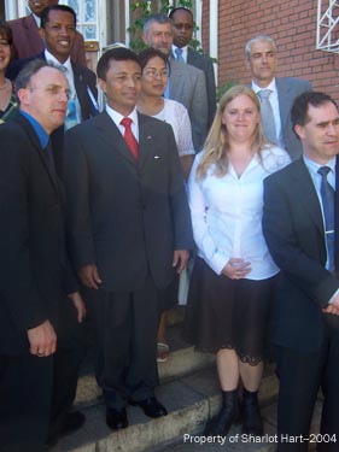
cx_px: 170
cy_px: 226
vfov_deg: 51.4
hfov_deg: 39.6
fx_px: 470
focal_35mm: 36
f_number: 3.4
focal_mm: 5.6
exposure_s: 1/125
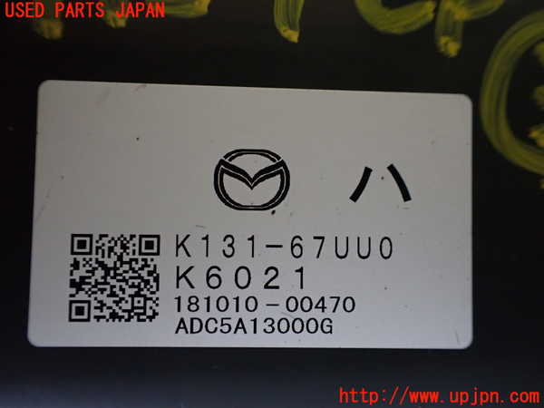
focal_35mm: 30
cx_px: 272
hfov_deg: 60.0
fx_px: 471
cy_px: 204
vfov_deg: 46.8
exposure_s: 1/125
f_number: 2.3
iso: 800
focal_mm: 5.4
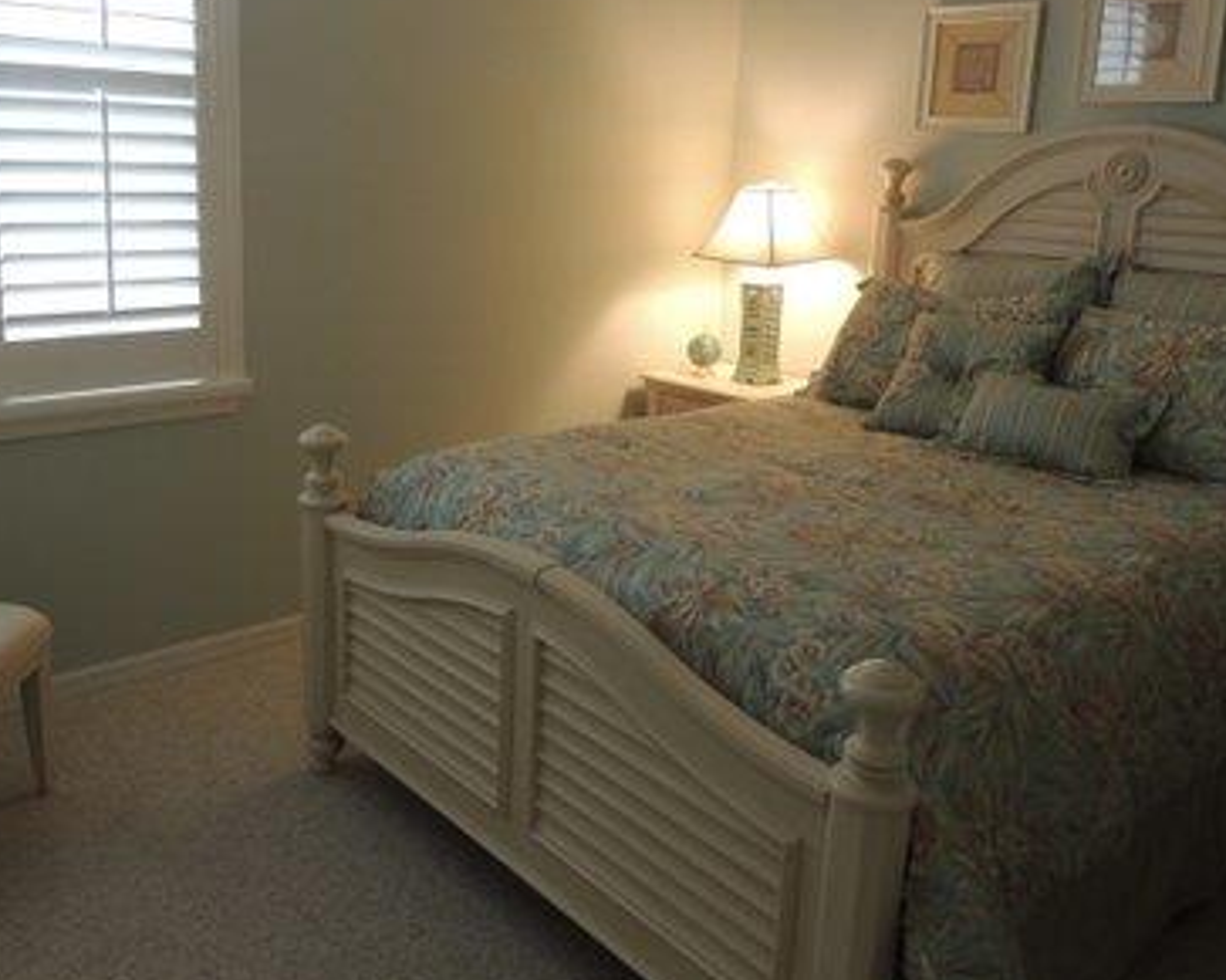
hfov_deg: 57.0
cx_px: 540
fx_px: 1124
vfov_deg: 46.8
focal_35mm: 31
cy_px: 392
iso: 200
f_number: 3
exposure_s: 1/30
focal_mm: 4.3
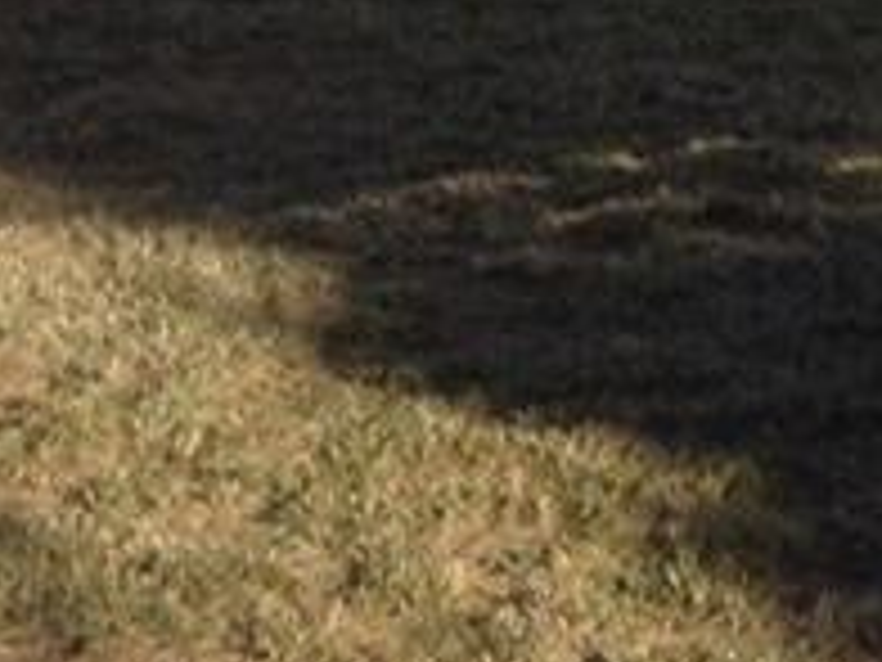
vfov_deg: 8.3
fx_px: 4382
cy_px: -612
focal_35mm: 172
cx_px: 1971
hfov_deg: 10.3
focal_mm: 3.3
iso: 25
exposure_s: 1/840
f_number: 2.4
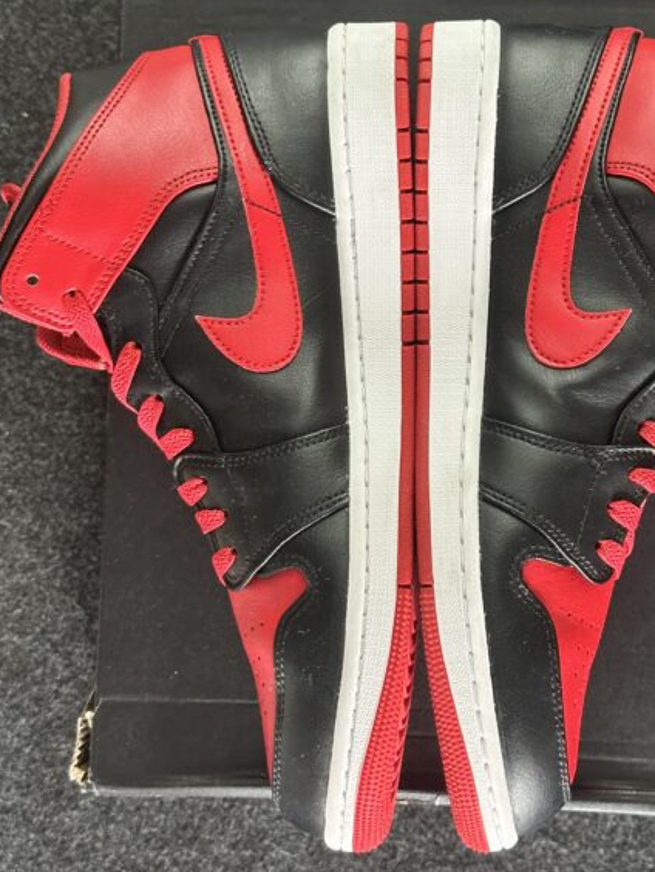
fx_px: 1713
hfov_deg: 21.6
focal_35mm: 68
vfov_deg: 28.5
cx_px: 416
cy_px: 406
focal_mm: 6.86
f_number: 1.78
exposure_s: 1/33
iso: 200
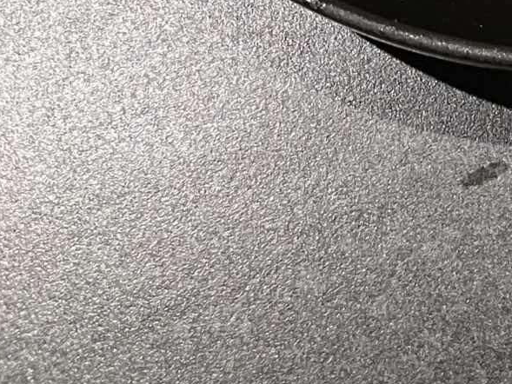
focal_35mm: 113
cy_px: -239
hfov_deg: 14.8
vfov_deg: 12.3
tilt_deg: -70.3
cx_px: 964
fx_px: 1672
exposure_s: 1/50
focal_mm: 4.2
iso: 80
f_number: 1.6
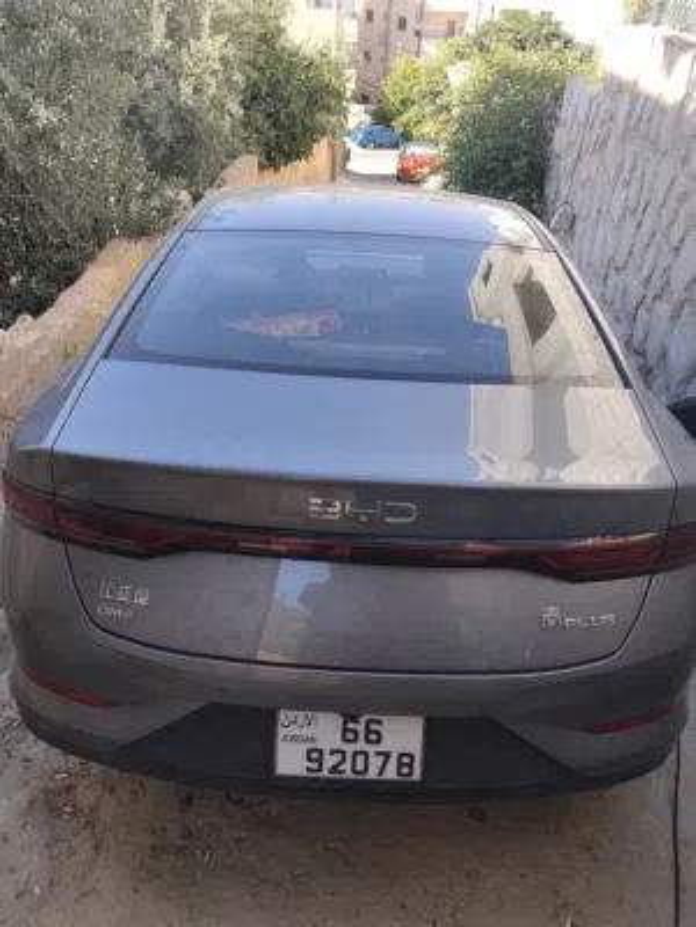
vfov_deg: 61.7
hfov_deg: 48.2
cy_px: 464
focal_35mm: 29
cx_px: 348
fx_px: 777
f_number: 1.8
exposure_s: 1/339
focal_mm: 4.22
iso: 50
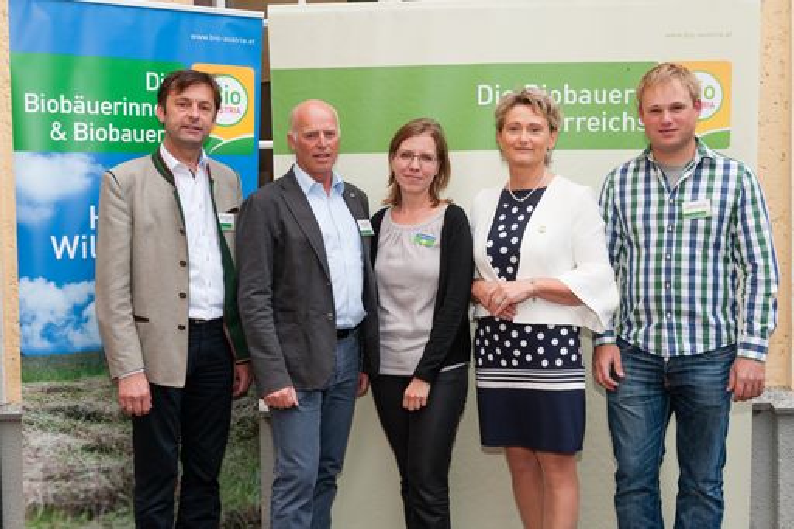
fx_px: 926
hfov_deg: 46.4
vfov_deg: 31.9
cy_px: 264
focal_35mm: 42
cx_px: 397
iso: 400
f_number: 5.6
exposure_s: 1/160
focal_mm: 42
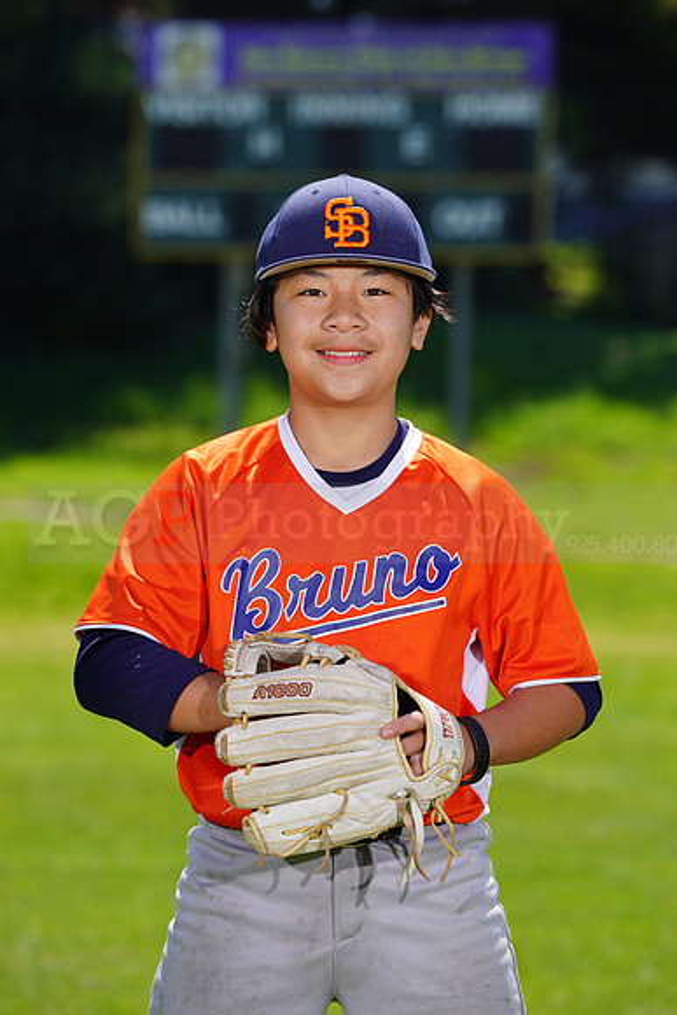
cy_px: 508
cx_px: 338
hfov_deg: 5.8
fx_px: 6709
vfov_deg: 8.6
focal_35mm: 238
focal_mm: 238
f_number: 8
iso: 100
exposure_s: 1/250
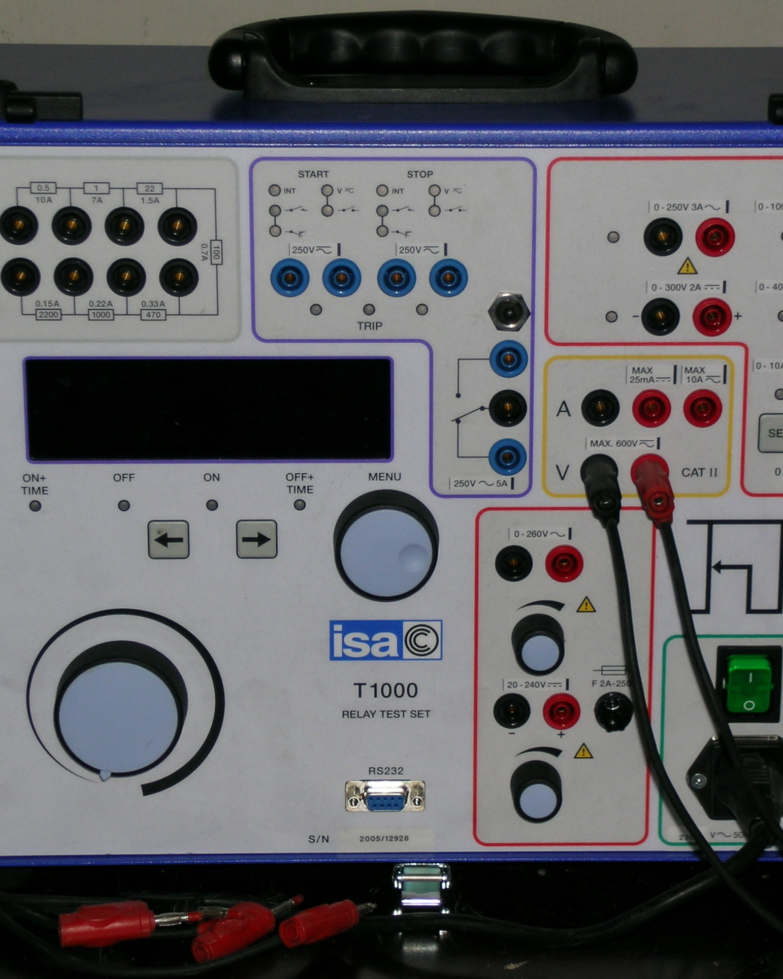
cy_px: 487
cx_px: 420
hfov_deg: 14.7
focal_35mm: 105
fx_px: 3042
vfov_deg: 18.3
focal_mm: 16.7
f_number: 4.1
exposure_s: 1/121
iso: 50
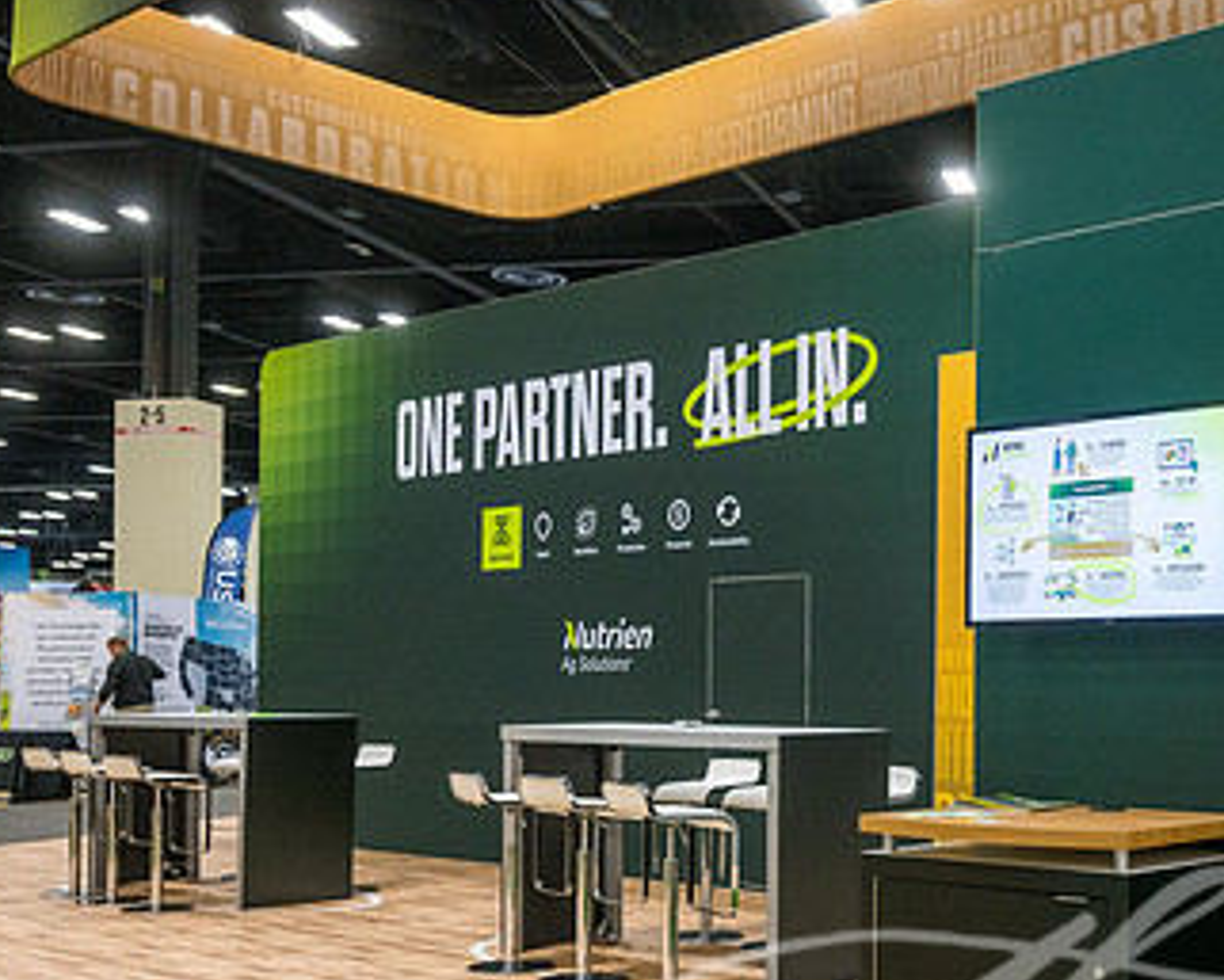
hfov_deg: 39.1
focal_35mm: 45
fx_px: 1631
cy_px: 650
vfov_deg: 33.2
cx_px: 1022
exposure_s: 1/50
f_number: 6.3
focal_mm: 26.5
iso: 1250
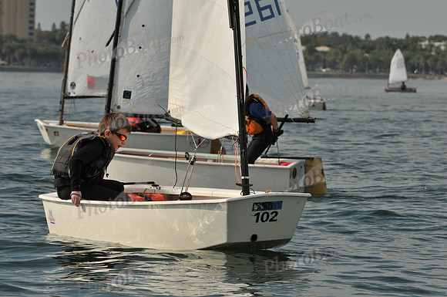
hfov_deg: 6.3
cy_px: 148
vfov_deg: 4.2
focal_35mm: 330
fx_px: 4092
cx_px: 224
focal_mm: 220
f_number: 11
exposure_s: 1/640
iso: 200
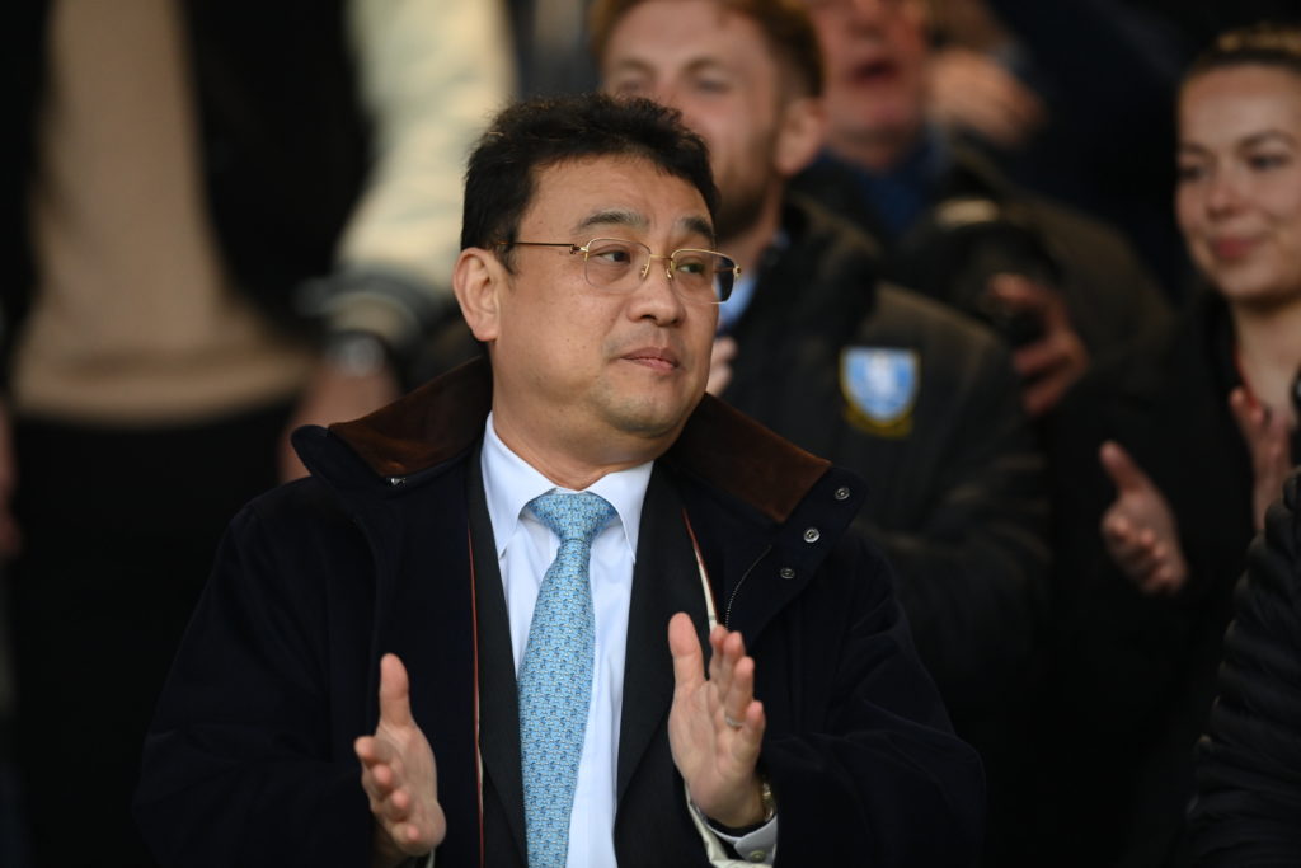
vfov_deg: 3.4
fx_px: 14457
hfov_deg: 5.2
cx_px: 650
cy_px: 434
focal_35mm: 400
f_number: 3.2
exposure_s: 1/320
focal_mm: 400
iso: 2000
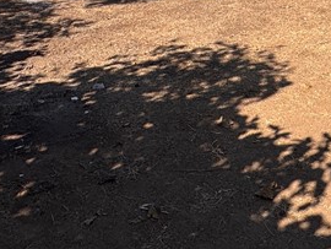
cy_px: -83
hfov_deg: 35.2
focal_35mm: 53
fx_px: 507
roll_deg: -0.3
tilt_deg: -3.4
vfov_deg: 23.9
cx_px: 255
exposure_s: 1/2146
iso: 40
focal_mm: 2.22
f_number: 2.2
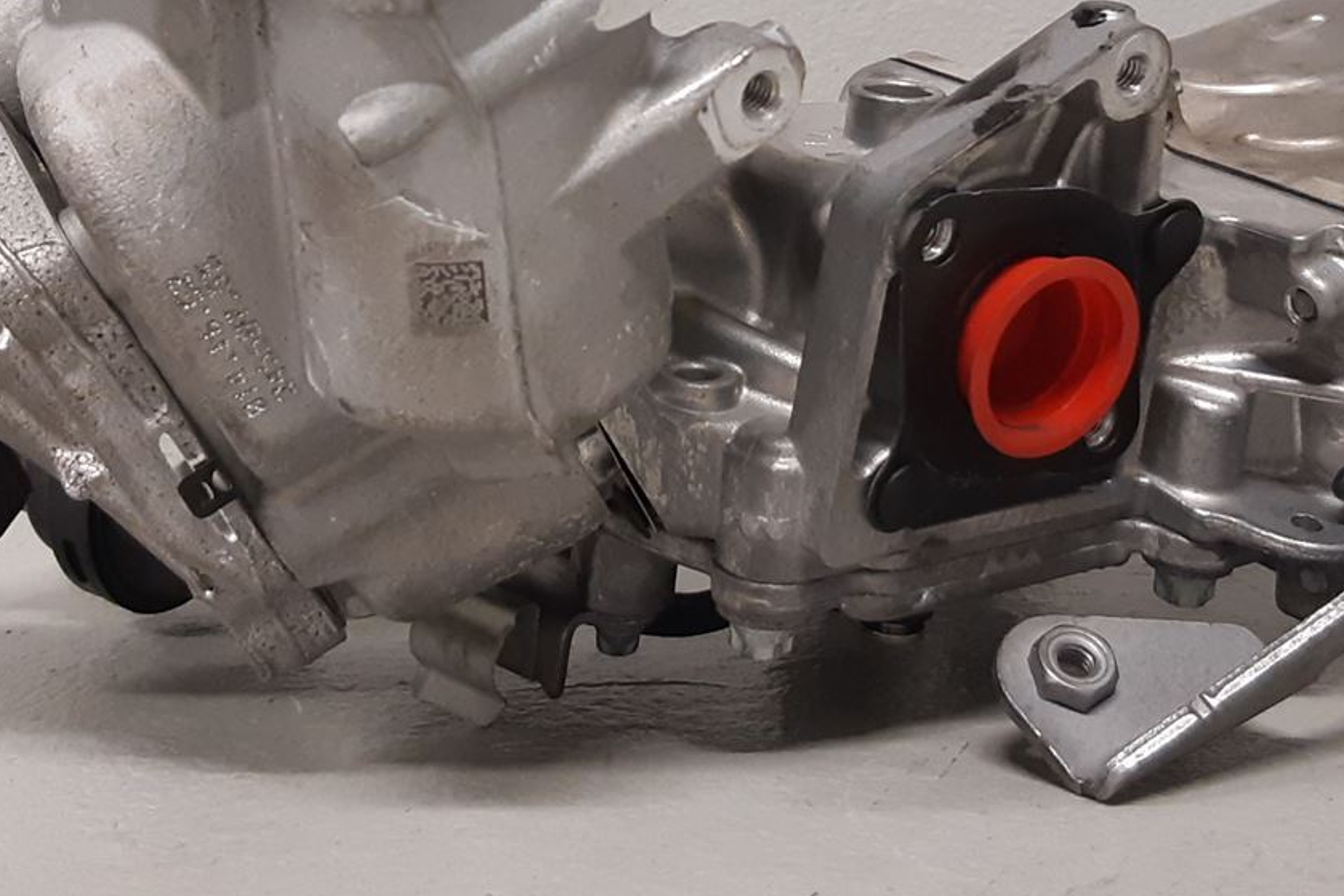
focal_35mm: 66
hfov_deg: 30.5
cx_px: 710
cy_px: 202
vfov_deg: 20.4
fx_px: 2463
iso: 200
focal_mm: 3.93
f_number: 1.7
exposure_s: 1/50
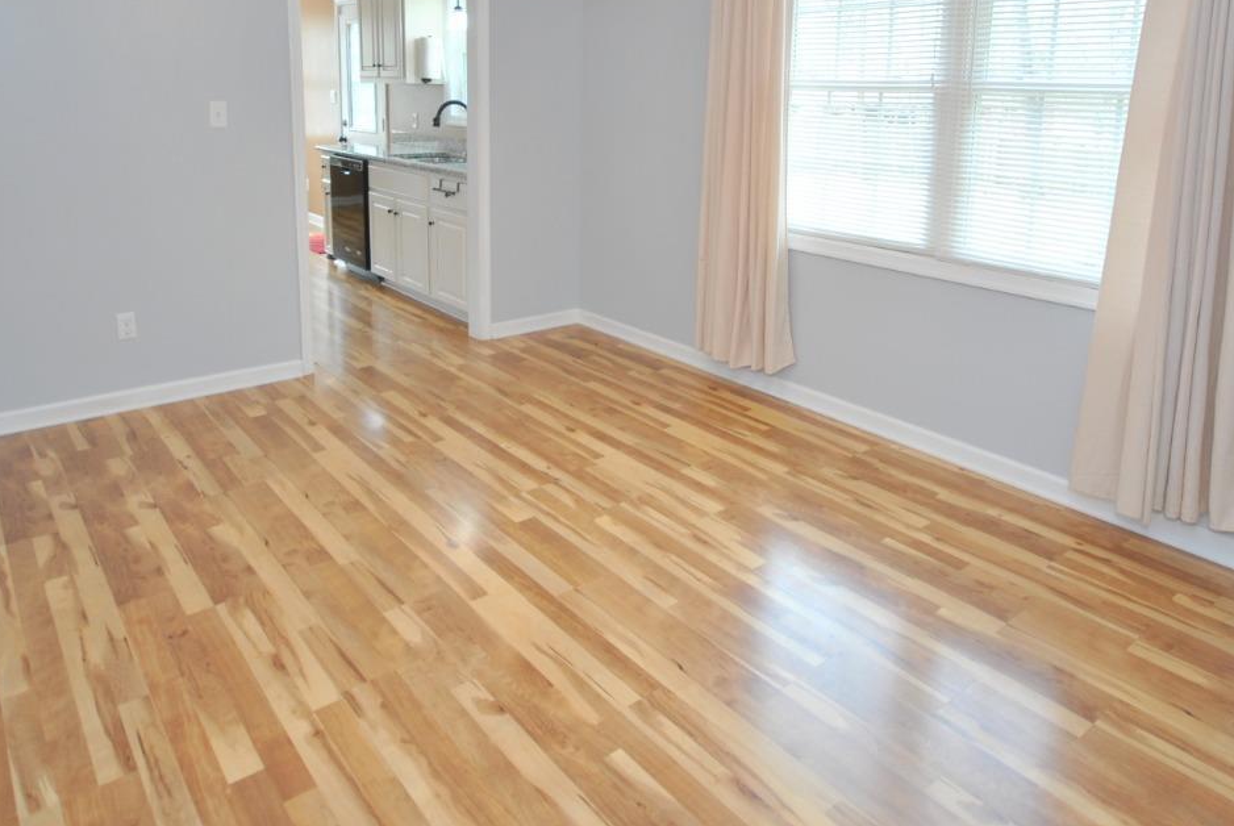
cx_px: 601
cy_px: 225
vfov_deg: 51.4
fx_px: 824
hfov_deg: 73.7
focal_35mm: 24
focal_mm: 10
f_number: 4
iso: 200
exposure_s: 1/30
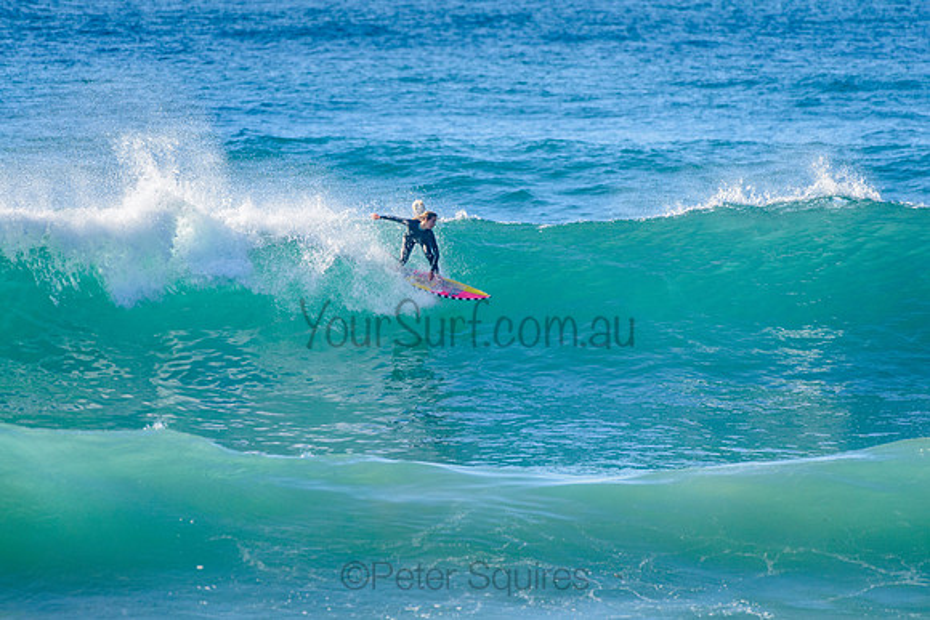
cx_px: 360
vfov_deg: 2.2
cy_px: 262
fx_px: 15844
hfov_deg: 3.4
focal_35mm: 613
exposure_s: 1/2000
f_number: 5.6
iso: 320
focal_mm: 500
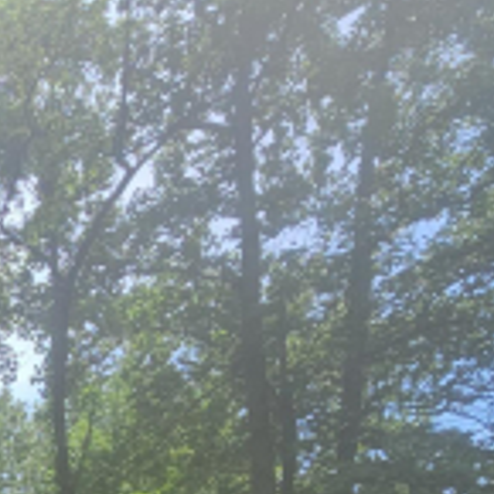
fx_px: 856
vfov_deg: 25.9
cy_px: 695
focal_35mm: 53
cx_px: -274
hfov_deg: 24.1
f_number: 2.2
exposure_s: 1/784
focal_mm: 2.2
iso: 50
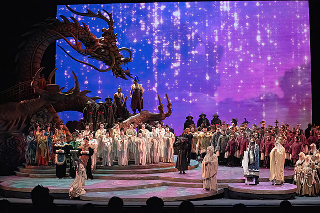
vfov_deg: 19.5
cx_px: 160
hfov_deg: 28.8
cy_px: 106
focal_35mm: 70
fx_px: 622
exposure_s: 1/1000
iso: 20000
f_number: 10
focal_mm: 70
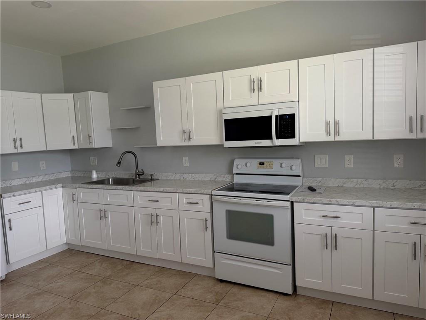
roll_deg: +2.0
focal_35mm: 24
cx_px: 213
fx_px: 295
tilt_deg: -5.6
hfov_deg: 71.6
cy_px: 160
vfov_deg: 56.8
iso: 100
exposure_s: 1/121
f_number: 1.78
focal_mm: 6.76
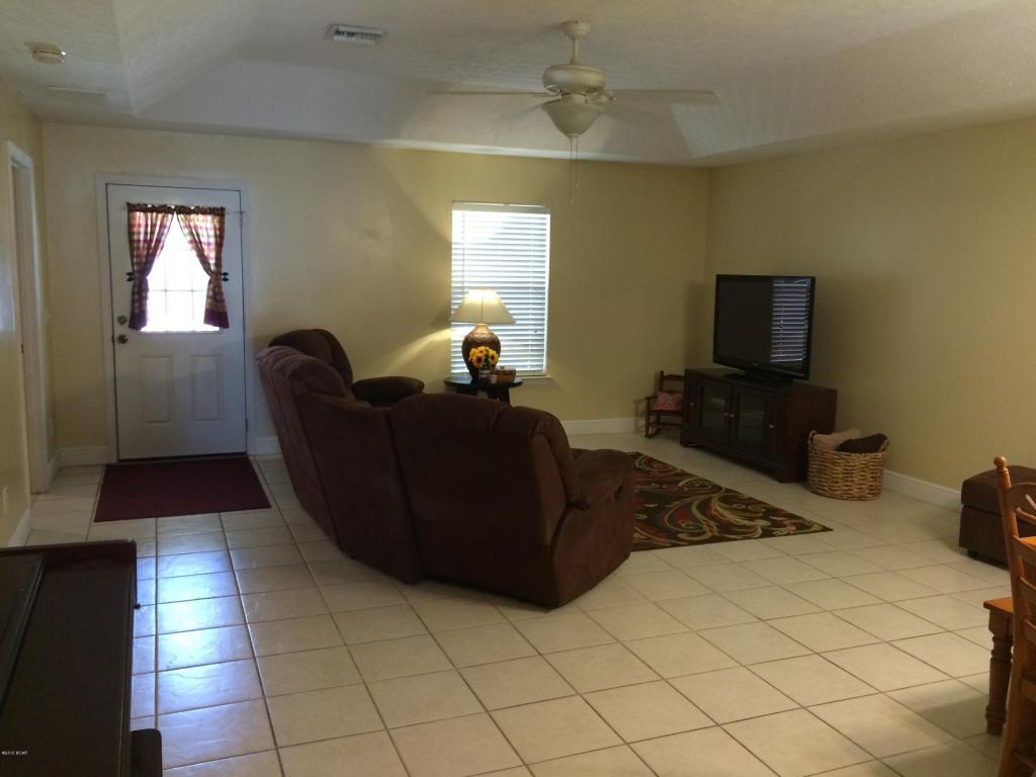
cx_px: 518
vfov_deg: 48.2
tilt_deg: -7.6
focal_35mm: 29
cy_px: 388
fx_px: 868
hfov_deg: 61.7
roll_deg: -0.8
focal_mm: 4.15
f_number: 2.2
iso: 160
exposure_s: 1/30
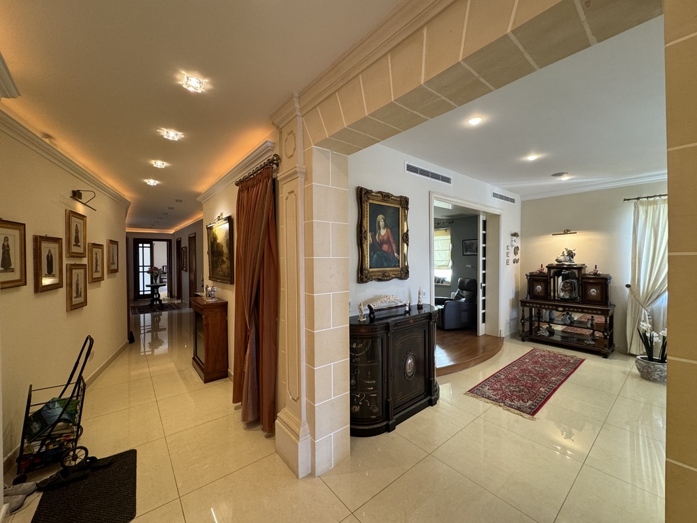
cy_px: 262
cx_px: 348
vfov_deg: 85.7
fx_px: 282
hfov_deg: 102.1
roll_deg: -0.6
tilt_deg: -0.2
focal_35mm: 14
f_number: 2.2
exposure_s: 1/50
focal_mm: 2.22
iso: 160
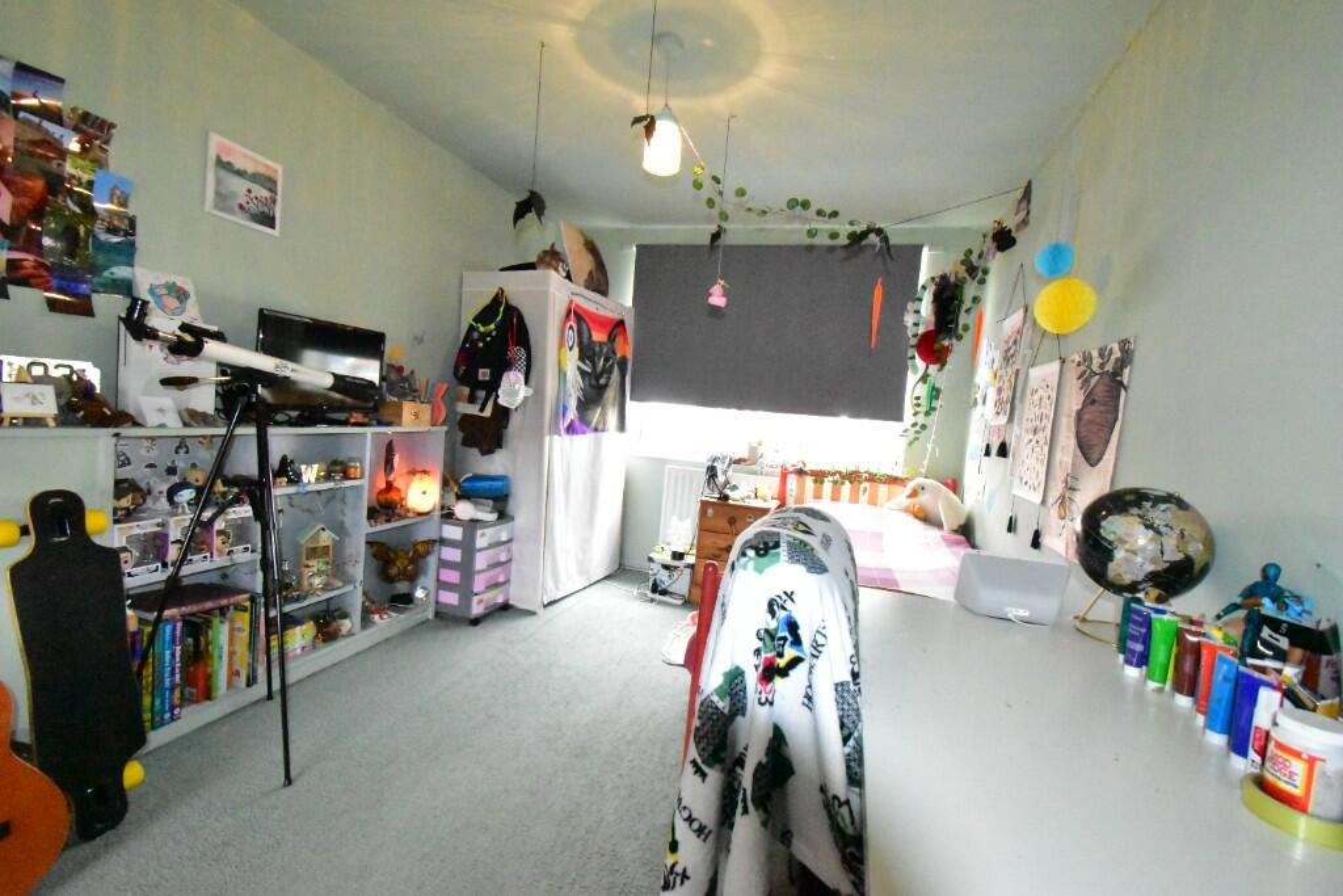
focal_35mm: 15
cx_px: 672
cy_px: 448
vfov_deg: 77.3
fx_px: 560
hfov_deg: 100.4
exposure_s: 1/200
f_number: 10
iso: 18000
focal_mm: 10
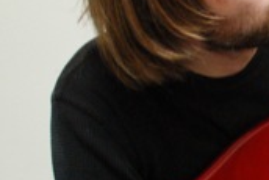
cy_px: 124
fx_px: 1457
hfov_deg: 10.1
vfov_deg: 7.1
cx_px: 436
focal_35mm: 195
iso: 1600
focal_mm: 35
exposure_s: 1/30
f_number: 2.8
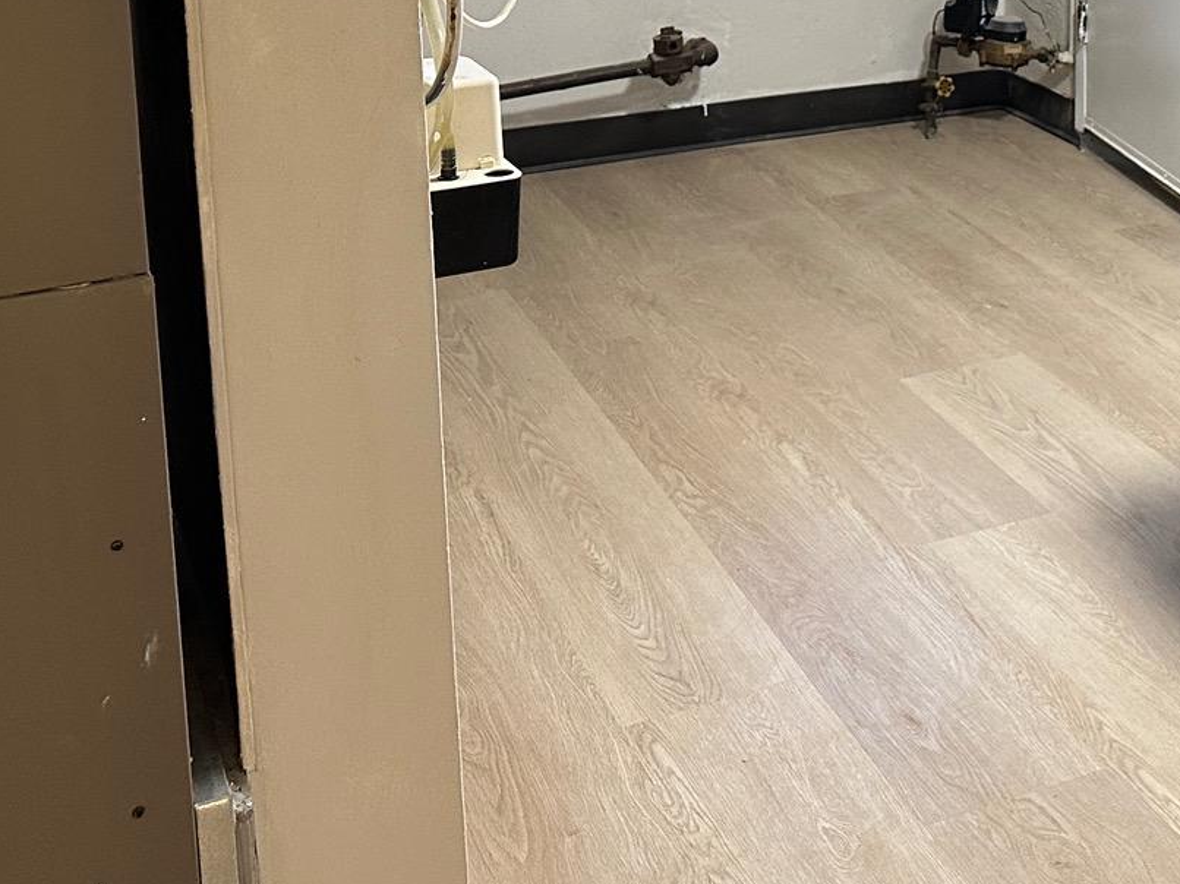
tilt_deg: -8.5
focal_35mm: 61
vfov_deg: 22.5
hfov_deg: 30.2
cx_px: 1073
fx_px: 2079
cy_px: -113
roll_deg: -0.3
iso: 320
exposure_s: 1/60
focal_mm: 6.86
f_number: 1.78
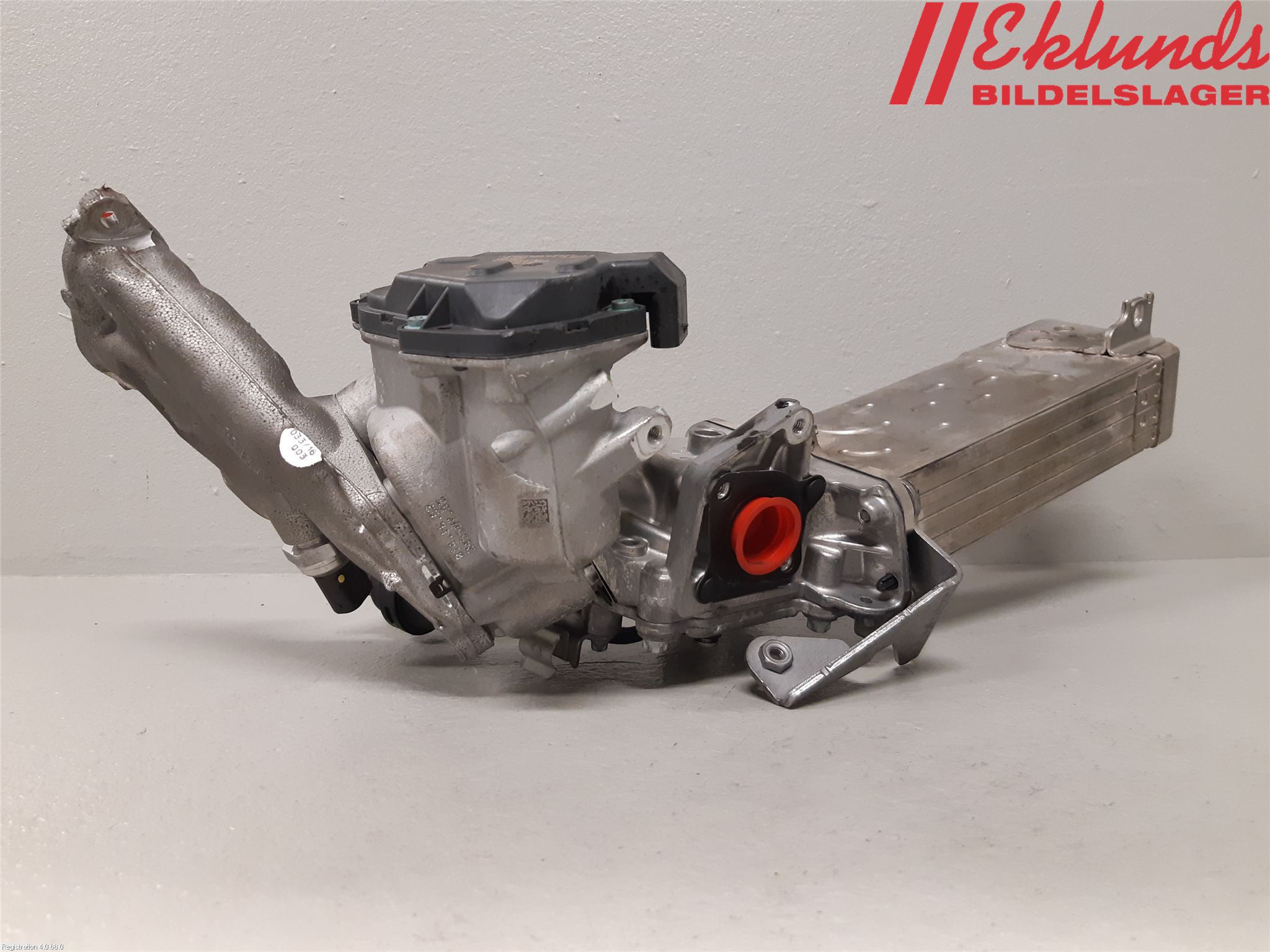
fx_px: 954
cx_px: 635
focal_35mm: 26
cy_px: 476
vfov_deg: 53.1
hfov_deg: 67.3
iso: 200
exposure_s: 1/50
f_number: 1.7
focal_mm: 3.93
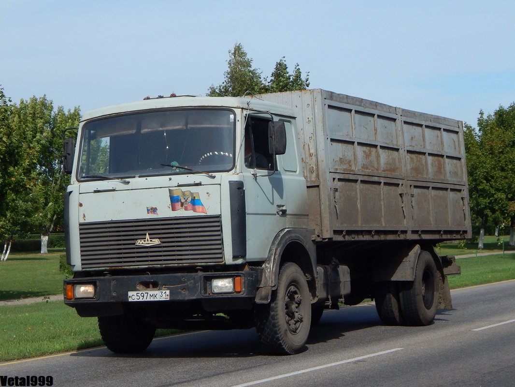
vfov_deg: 19.4
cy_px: 194
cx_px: 258
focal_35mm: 76
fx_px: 1131
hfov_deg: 25.7
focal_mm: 13.5
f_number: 4.2
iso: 125
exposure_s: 1/1000
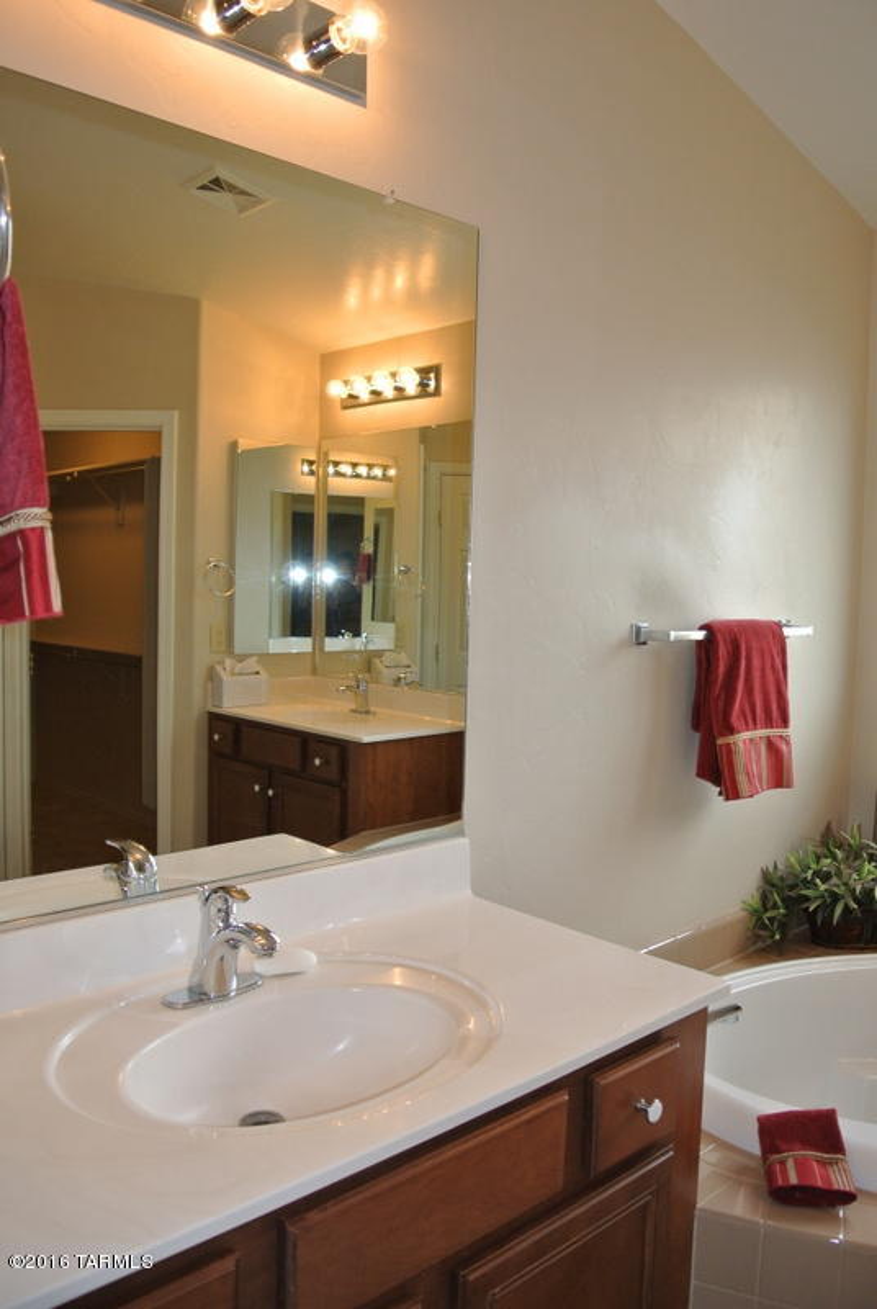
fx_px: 1020
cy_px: 654
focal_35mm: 28
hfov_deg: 46.5
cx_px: 438
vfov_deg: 65.4
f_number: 3.5
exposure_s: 1/60
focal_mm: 10.7
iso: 180
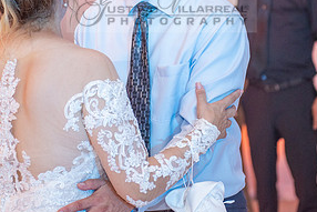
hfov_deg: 14.4
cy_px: 6
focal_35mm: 142
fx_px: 1251
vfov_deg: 9.6
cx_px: 163
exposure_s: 1/160
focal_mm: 70
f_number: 2.8
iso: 1000
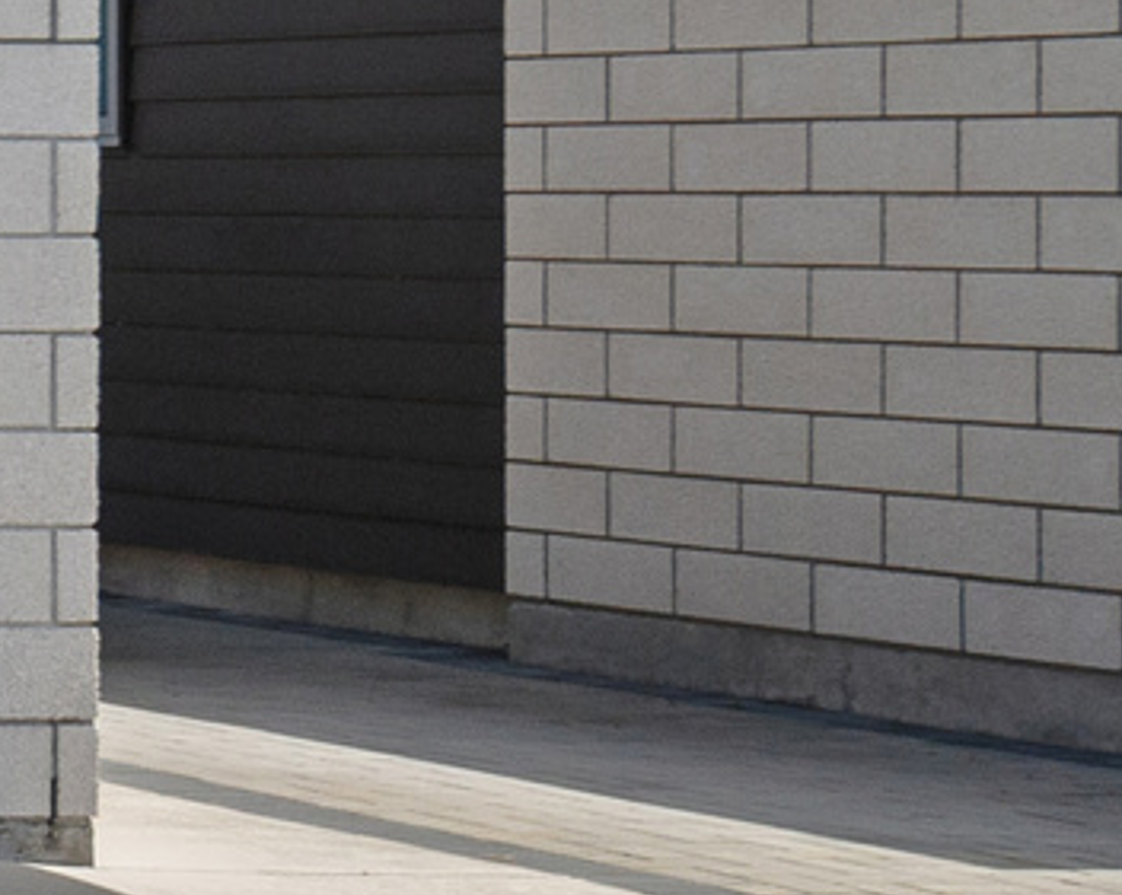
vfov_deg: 9.3
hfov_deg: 8.6
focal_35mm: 164
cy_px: -190
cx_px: -2773
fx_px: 5441
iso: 500
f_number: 8
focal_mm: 24
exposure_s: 1/1600
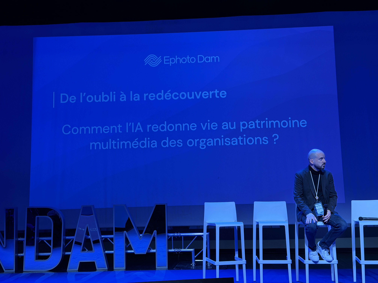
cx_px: 189
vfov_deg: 30.3
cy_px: 142
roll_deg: +1.6
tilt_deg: +4.6
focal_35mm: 48
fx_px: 524
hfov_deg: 39.7
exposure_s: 1/50
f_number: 1.78
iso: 125
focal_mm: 6.76
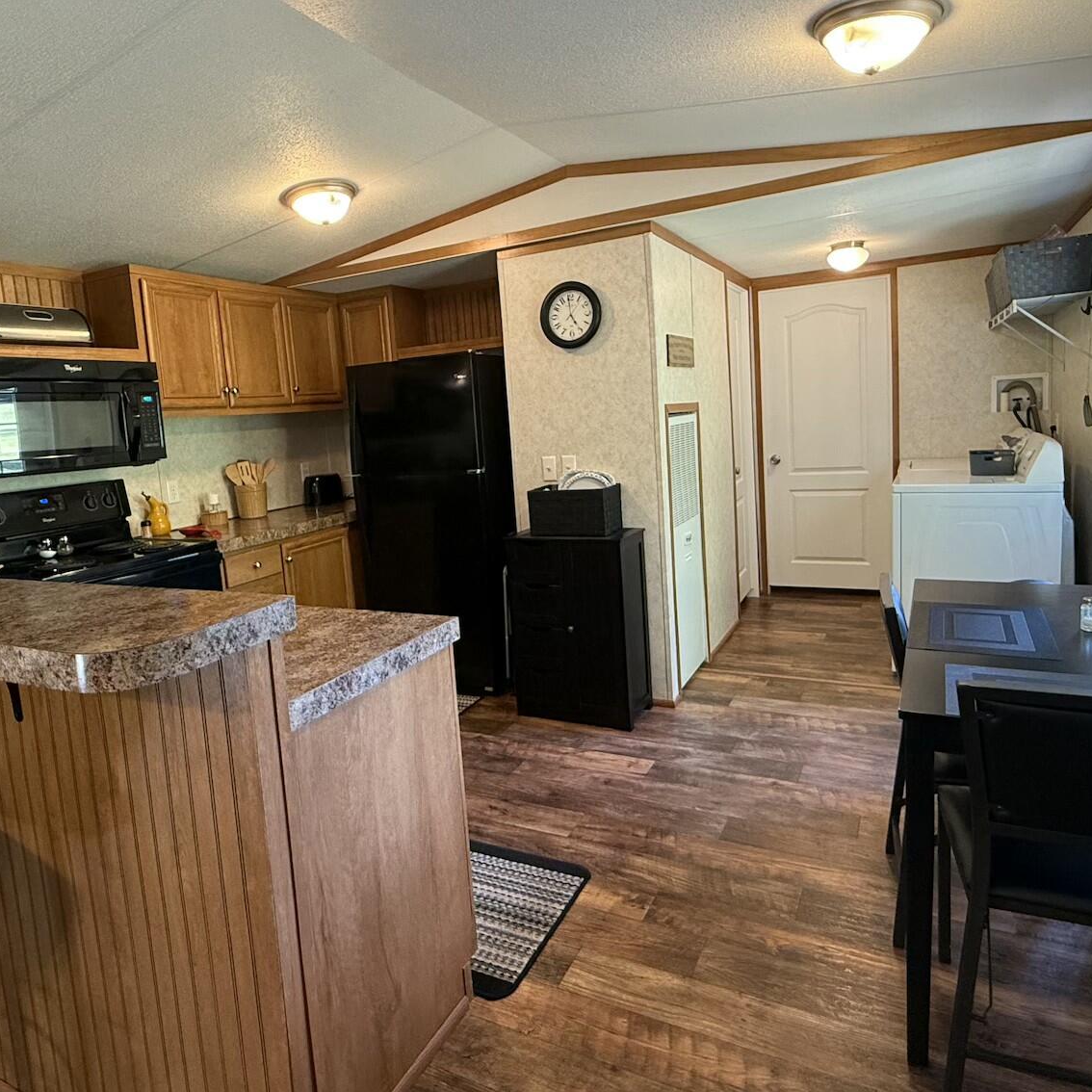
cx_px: 518
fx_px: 785
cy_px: 511
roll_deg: +3.9
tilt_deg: -7.7
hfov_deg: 69.6
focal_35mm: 22
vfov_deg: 69.6
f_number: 2.2
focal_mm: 2.22
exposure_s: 1/60
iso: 320
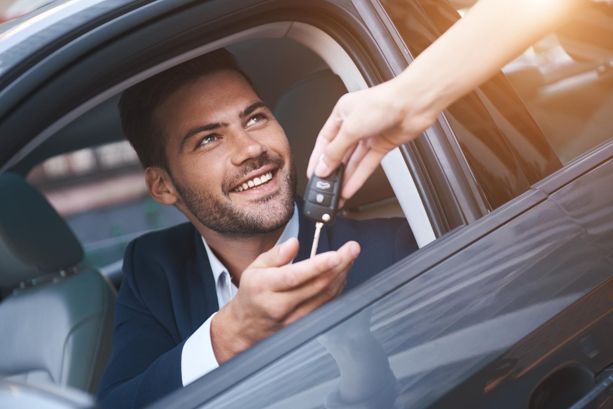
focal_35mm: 70
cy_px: 204
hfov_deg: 28.8
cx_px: 306
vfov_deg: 19.5
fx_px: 1192
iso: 320
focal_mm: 70
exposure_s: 1/320
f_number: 3.5
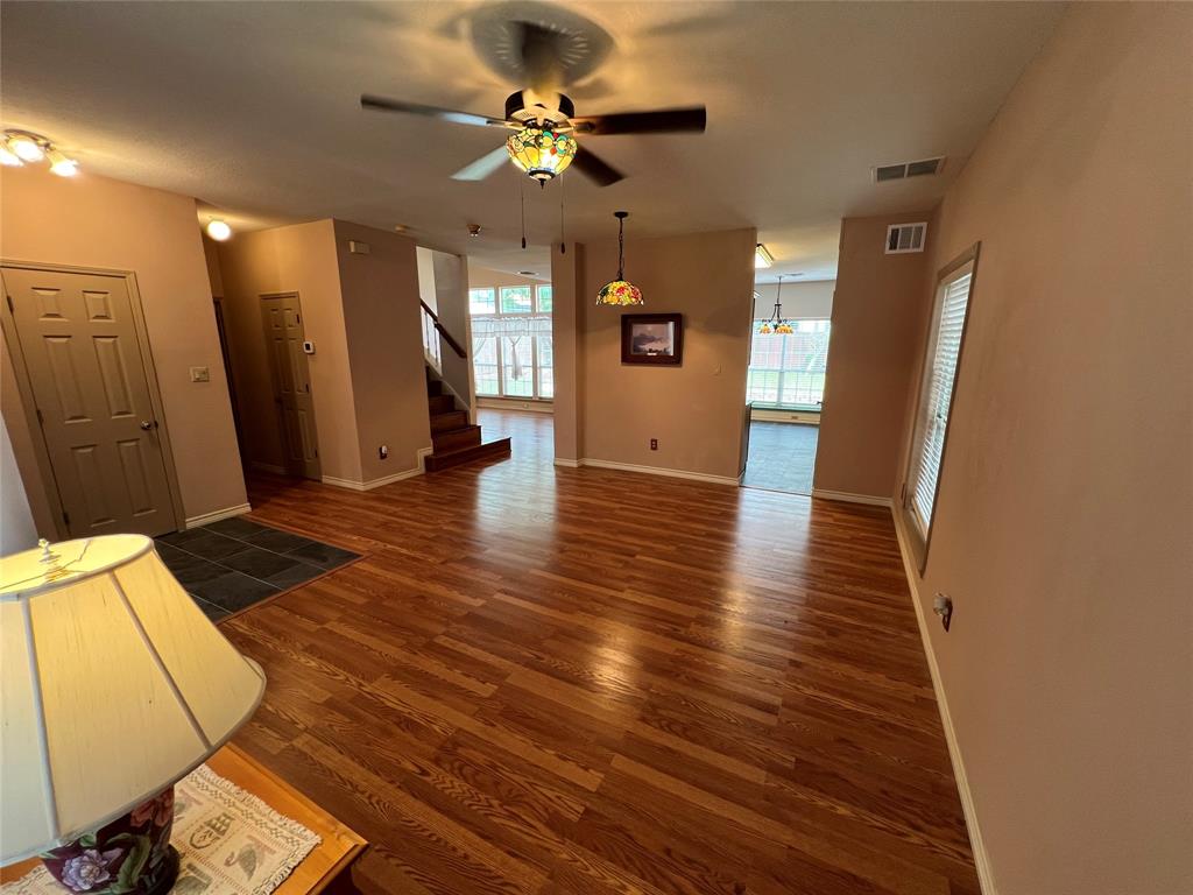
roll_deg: -0.2
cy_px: 448
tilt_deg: -12.9
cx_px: 596
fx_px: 448
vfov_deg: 89.9
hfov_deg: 106.2
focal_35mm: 13
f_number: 1.8
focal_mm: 1.57
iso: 250
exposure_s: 1/120
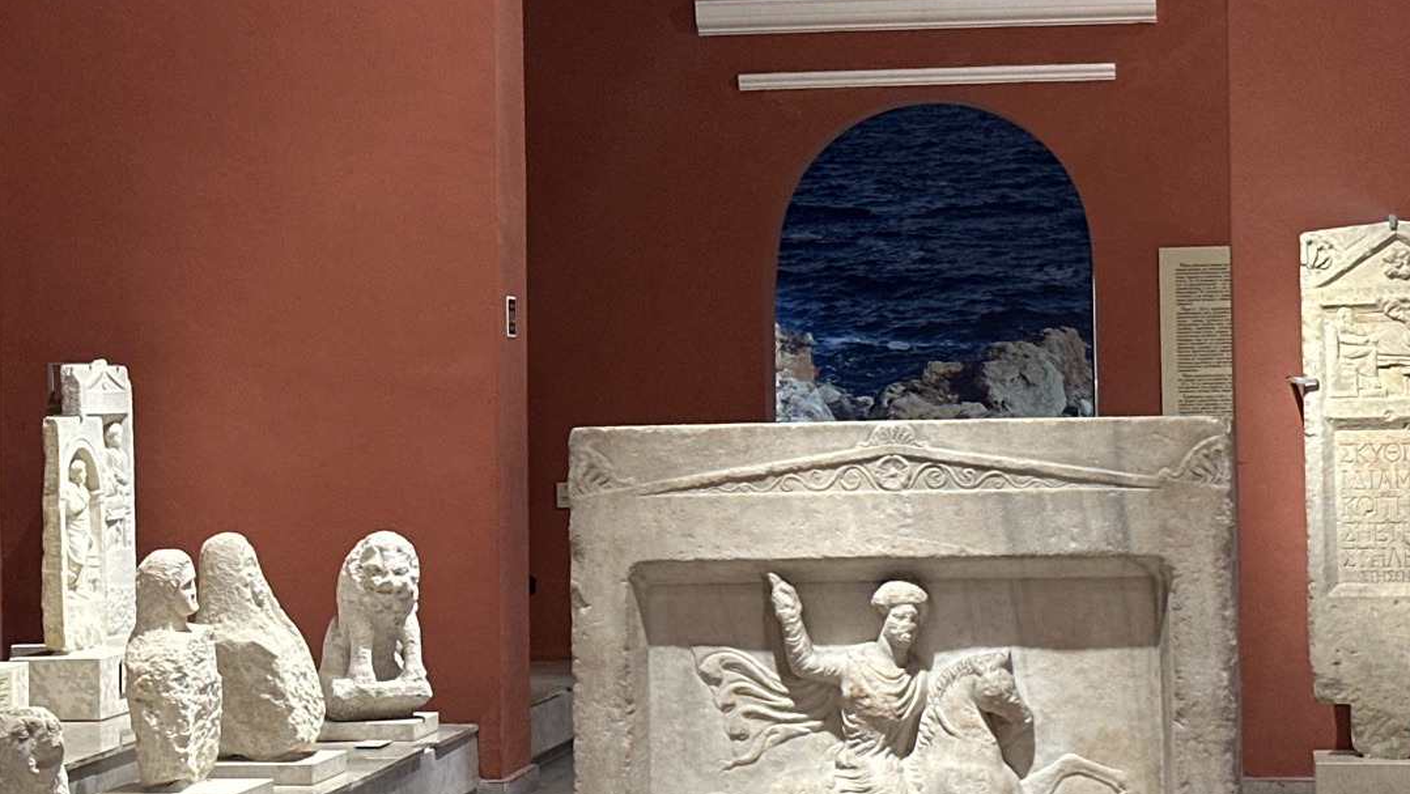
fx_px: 3627
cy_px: 360
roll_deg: +0.3
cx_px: 740
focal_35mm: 97
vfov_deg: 12.5
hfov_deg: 22.0
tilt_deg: +0.6
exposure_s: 1/50
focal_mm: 6.86
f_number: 1.78
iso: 160
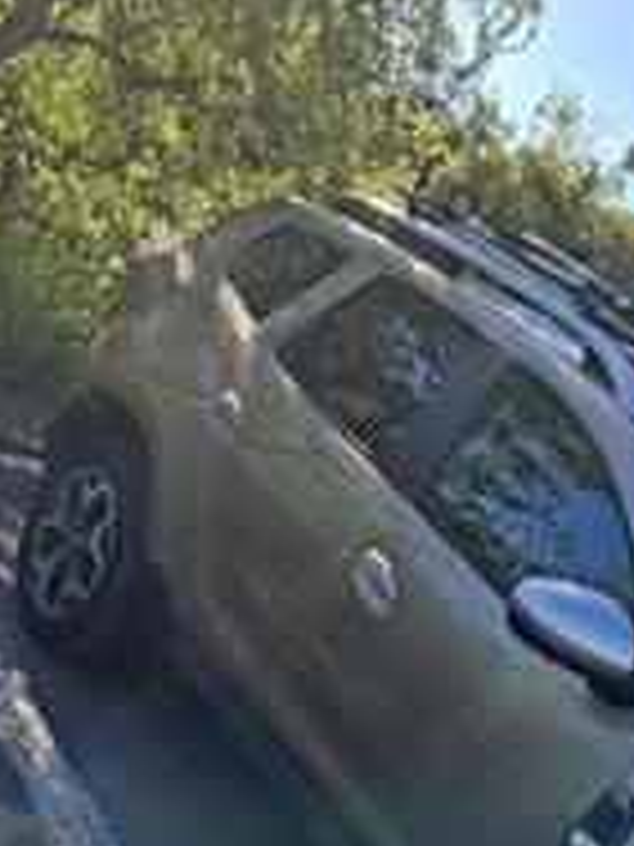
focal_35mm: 49
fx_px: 1197
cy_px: 706
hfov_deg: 27.7
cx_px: 656
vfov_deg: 37.2
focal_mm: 5.54
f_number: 1.8
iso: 50
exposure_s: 1/2000
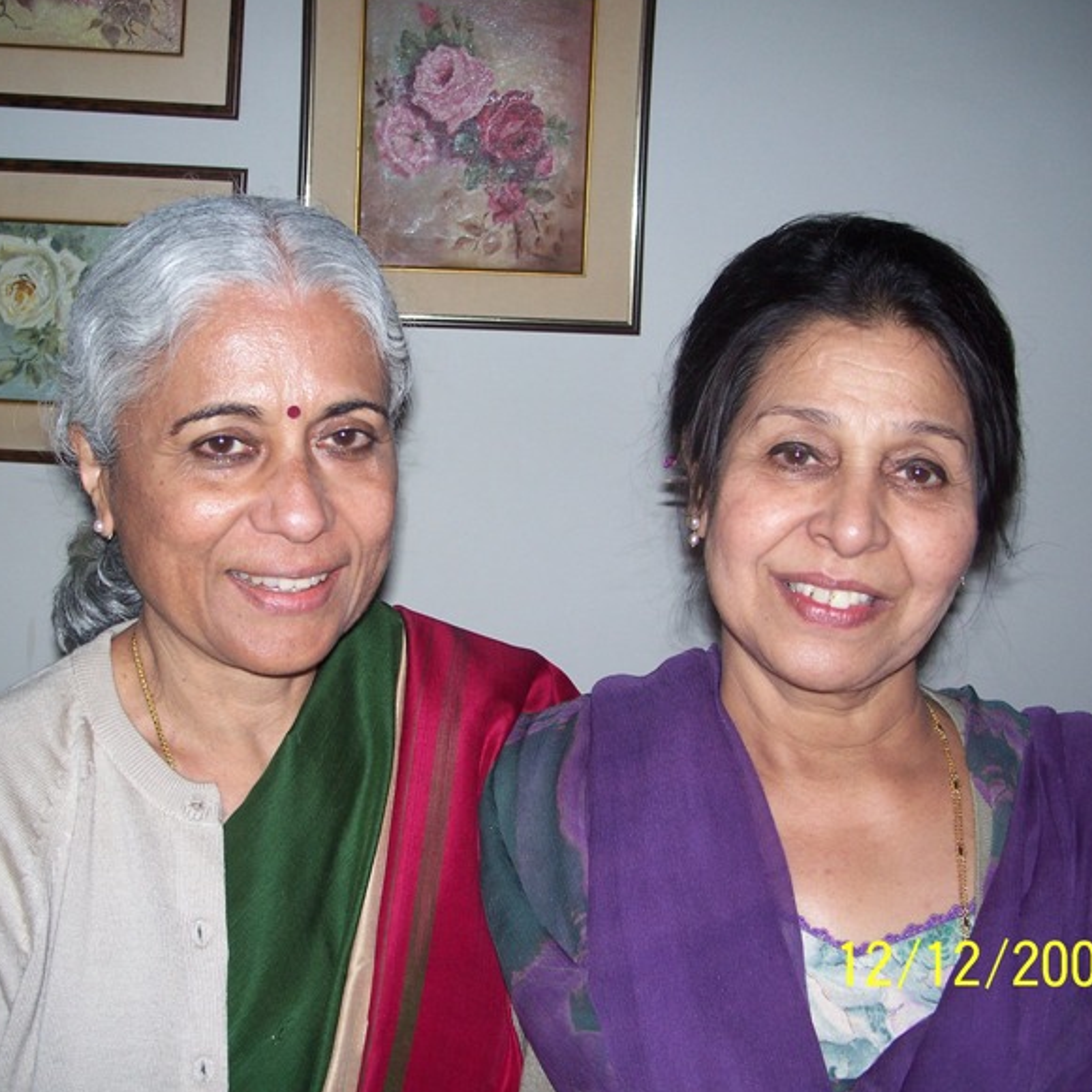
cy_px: 543
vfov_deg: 37.6
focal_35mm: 45
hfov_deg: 37.5
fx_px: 1606
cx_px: 459
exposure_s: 1/60
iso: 125
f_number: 2.8
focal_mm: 7.8
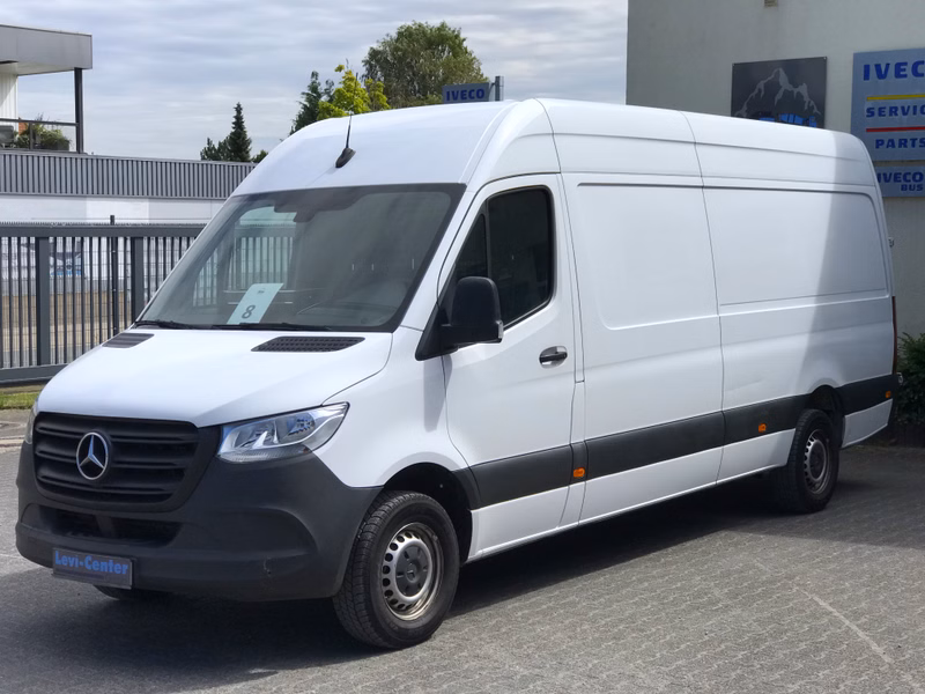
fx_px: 1523
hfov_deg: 33.8
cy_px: 347
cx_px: 462
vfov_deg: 25.7
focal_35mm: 57
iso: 20
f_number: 2.8
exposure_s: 1/1473
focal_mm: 6.6
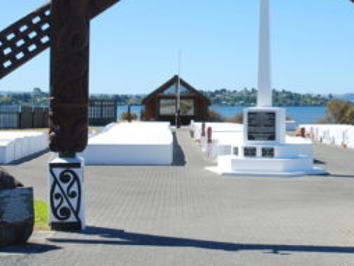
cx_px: 249
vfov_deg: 20.6
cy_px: 59
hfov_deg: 27.1
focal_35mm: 71
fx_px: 726
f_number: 8
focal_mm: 25
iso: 100
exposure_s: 1/250
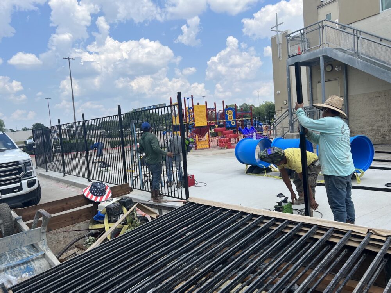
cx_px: 196
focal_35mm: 26
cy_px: 146
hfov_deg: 67.3
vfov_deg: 53.1
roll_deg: +4.5
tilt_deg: -4.1
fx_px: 294
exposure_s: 1/4444
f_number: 1.5
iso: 50
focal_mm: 5.7
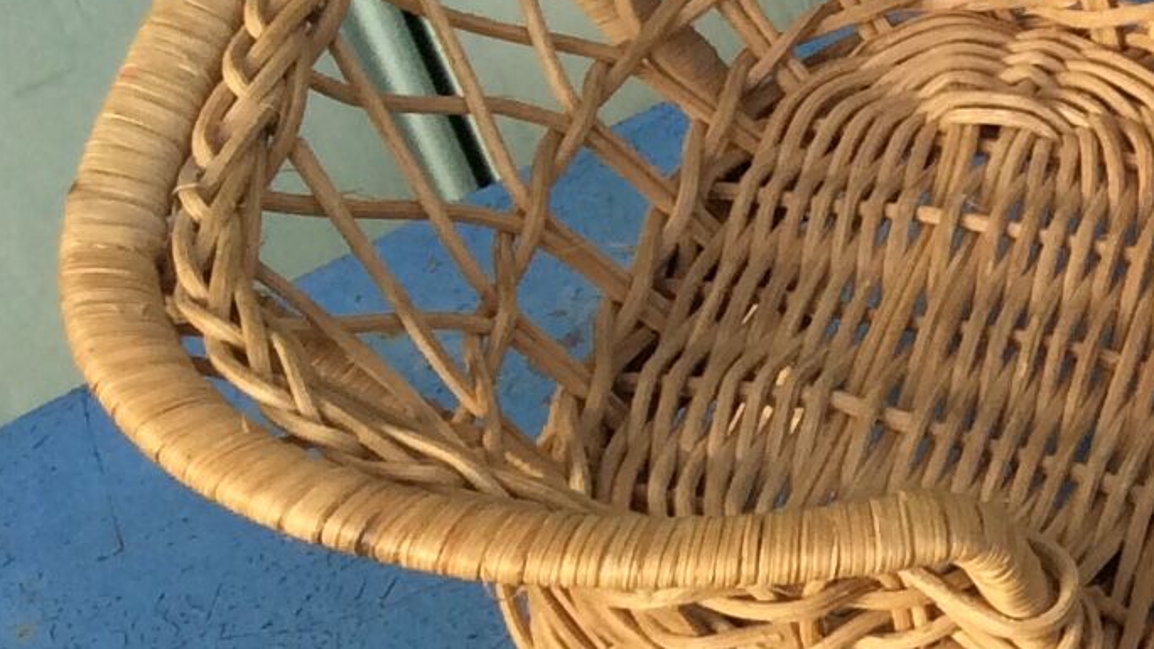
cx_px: 2095
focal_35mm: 132
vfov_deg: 9.2
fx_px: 4040
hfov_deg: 14.3
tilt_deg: -52.0
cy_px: 583
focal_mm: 3.3
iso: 32
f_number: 2.4
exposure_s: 1/314
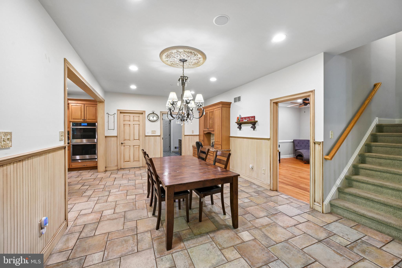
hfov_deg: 104.3
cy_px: 134
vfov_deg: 81.2
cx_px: 201
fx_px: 156
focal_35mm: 14
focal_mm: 14
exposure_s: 1/6
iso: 400
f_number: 8
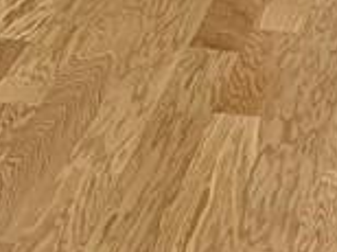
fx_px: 1682
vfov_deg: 7.5
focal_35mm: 173
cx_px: 88
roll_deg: -0.3
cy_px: -493
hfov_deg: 11.4
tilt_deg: -3.4
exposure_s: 1/60
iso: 125
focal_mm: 4.25
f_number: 1.8
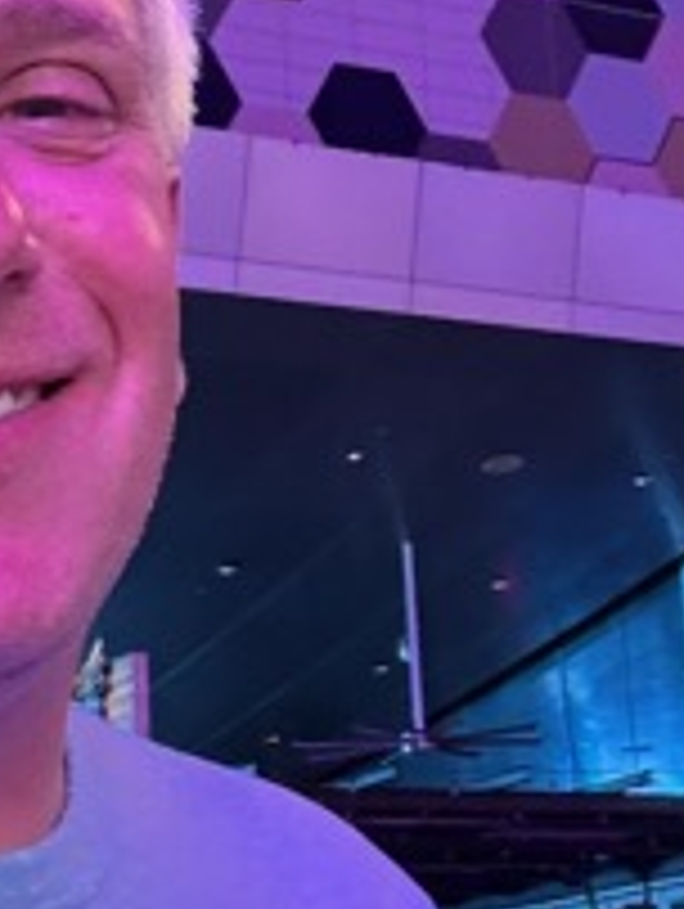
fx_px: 2498
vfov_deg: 20.5
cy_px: 234
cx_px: 392
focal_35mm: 95
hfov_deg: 15.6
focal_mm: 2.69
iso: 400
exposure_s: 1/28
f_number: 1.9
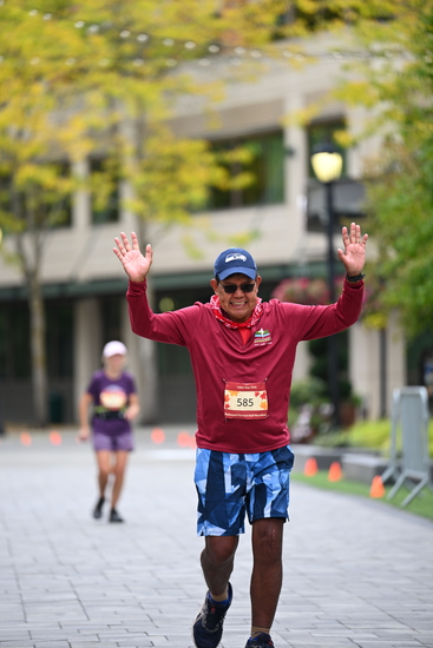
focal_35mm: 200
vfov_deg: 10.3
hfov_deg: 6.9
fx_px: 3606
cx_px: 216
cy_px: 324
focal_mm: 200
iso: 400
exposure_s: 1/1000
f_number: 2.8
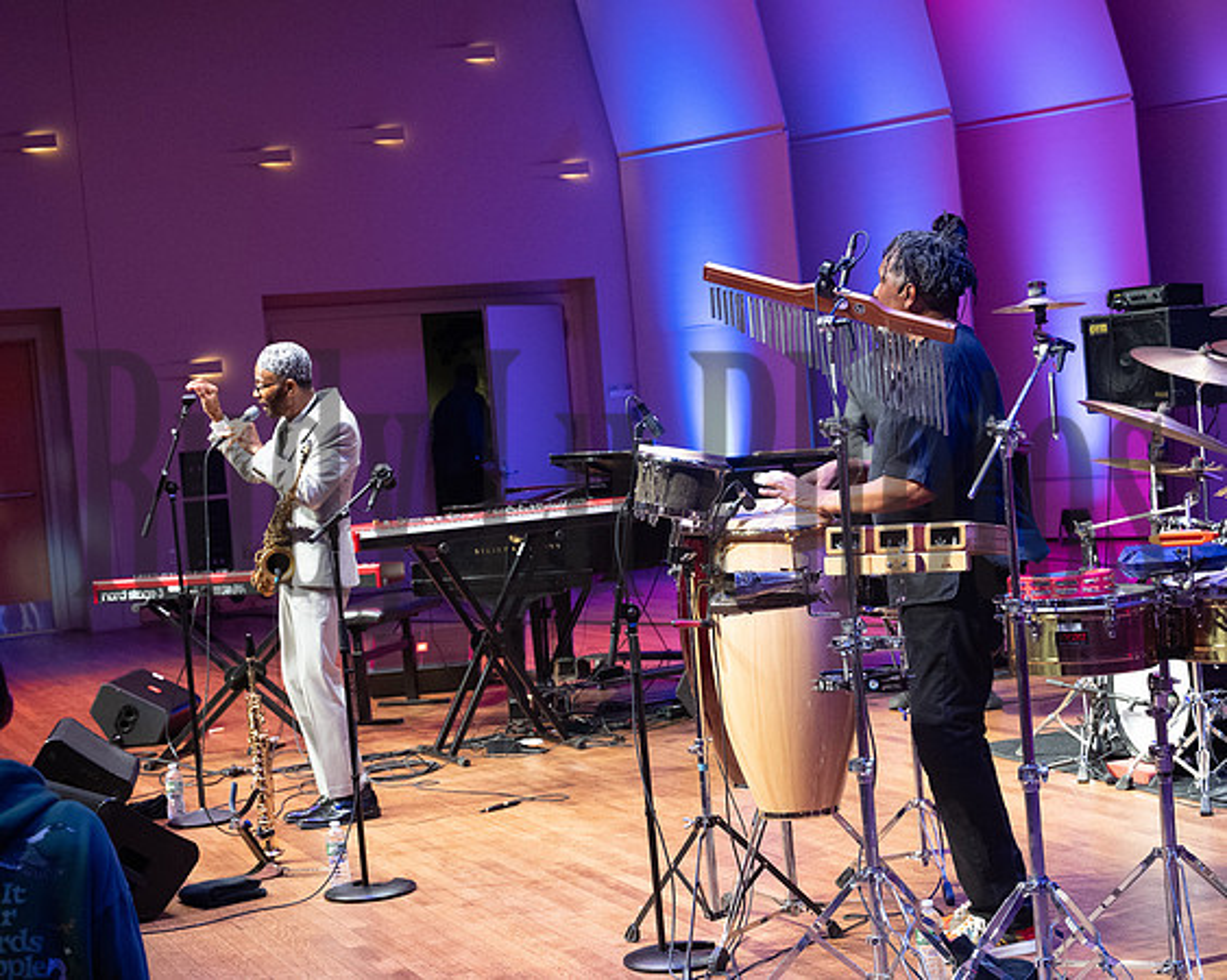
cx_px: 736
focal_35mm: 63
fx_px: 2289
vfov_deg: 24.2
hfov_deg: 29.9
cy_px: 490
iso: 5000
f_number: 5.6
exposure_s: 1/200
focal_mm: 56
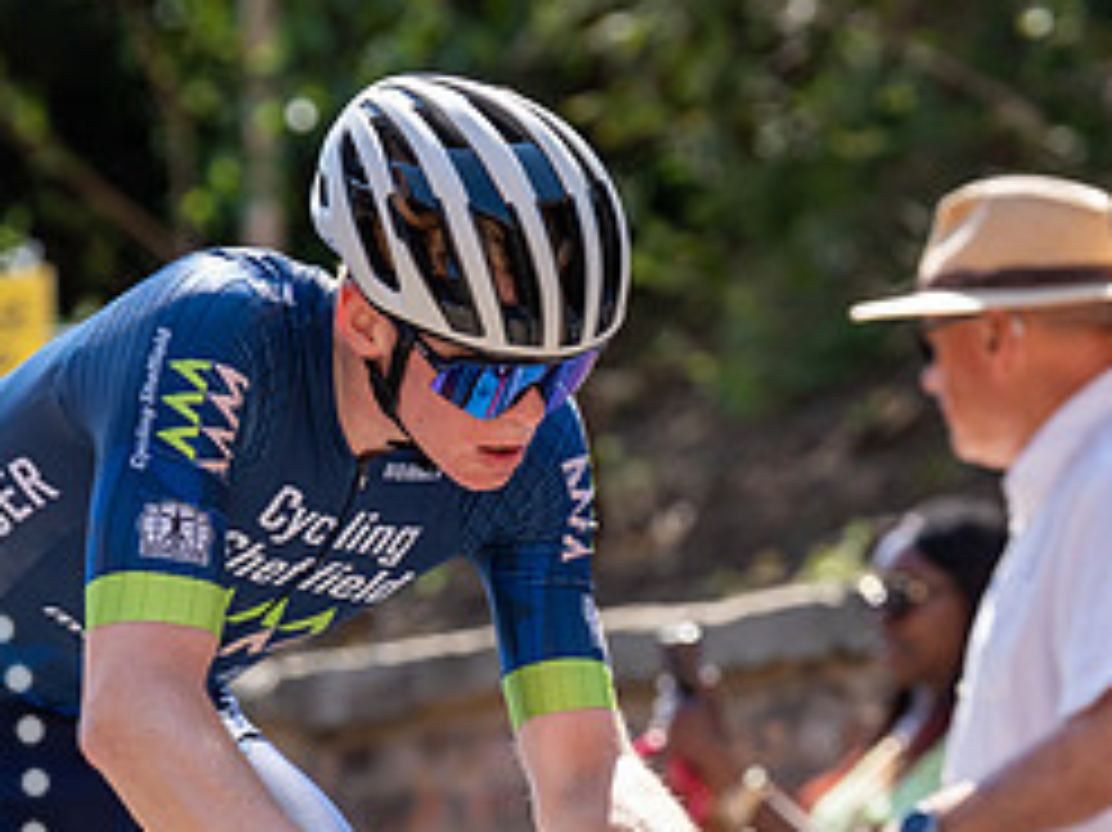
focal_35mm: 287
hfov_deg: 6.9
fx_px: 9215
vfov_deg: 5.2
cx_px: 324
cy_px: 560
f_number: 3.5
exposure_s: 1/1000
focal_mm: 127
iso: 320
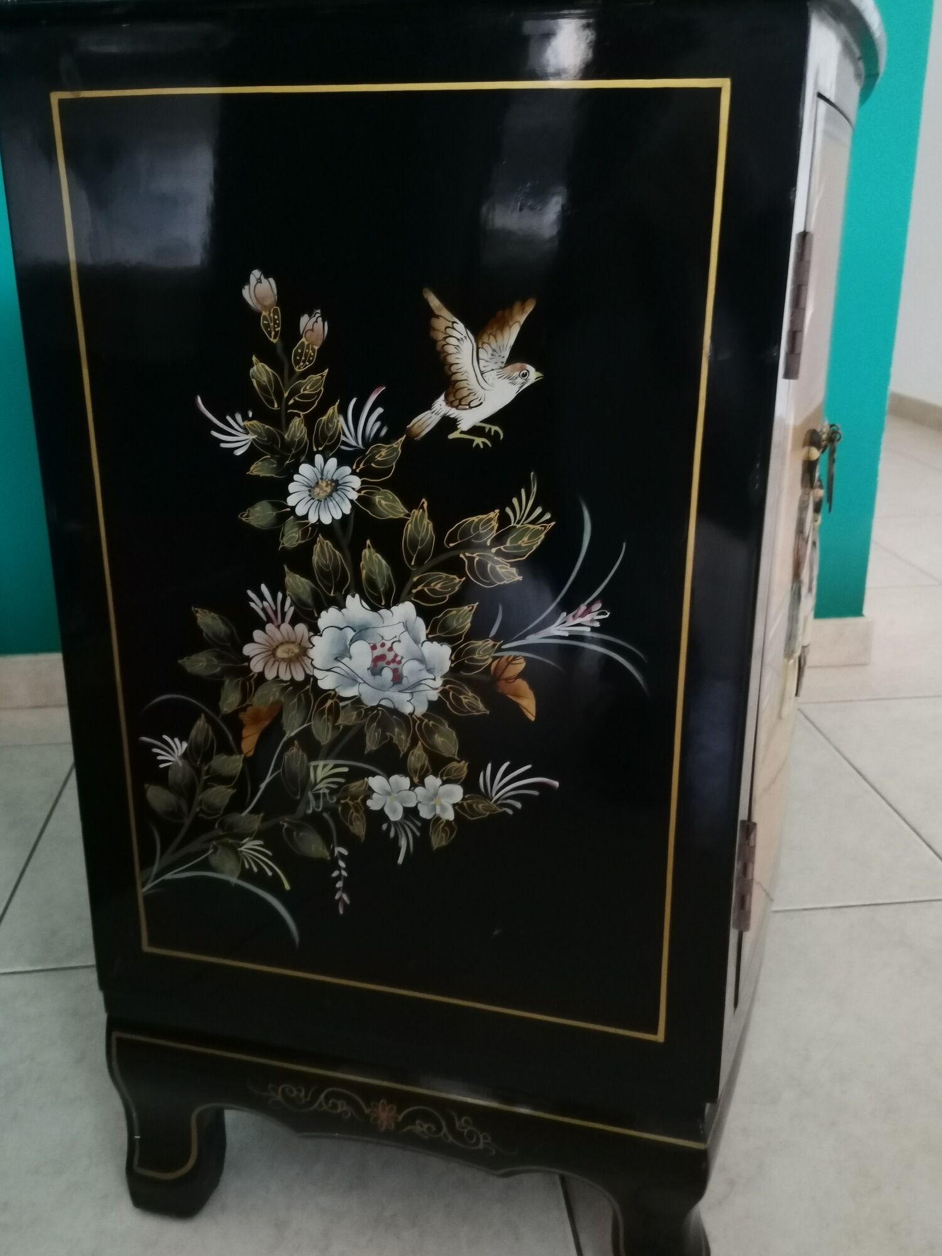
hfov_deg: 48.2
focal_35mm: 29
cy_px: 628
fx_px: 1052
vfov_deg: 61.7
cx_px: 471
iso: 1000
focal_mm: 4.75
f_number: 1.8
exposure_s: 1/25
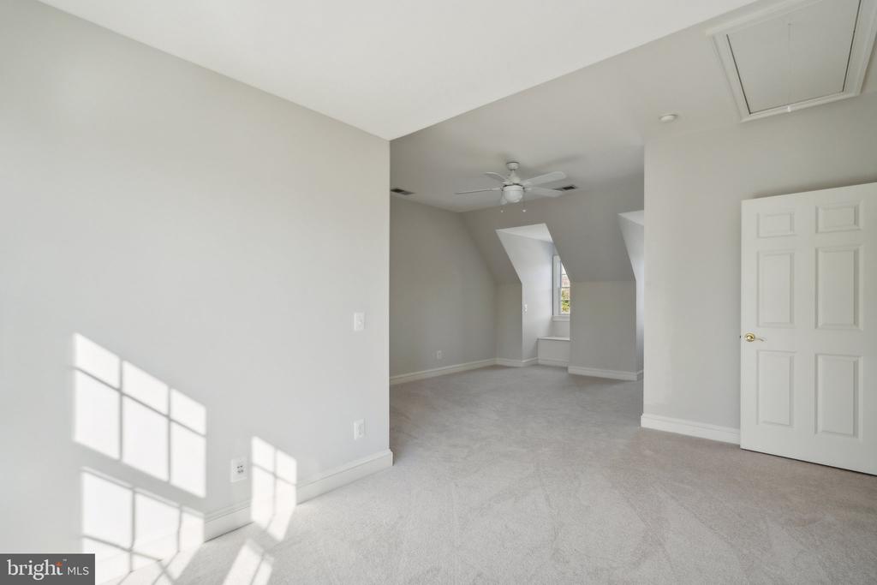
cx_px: 438
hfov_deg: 96.7
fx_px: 390
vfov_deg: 73.8
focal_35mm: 16
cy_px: 292
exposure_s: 1/320
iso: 800
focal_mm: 16
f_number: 4
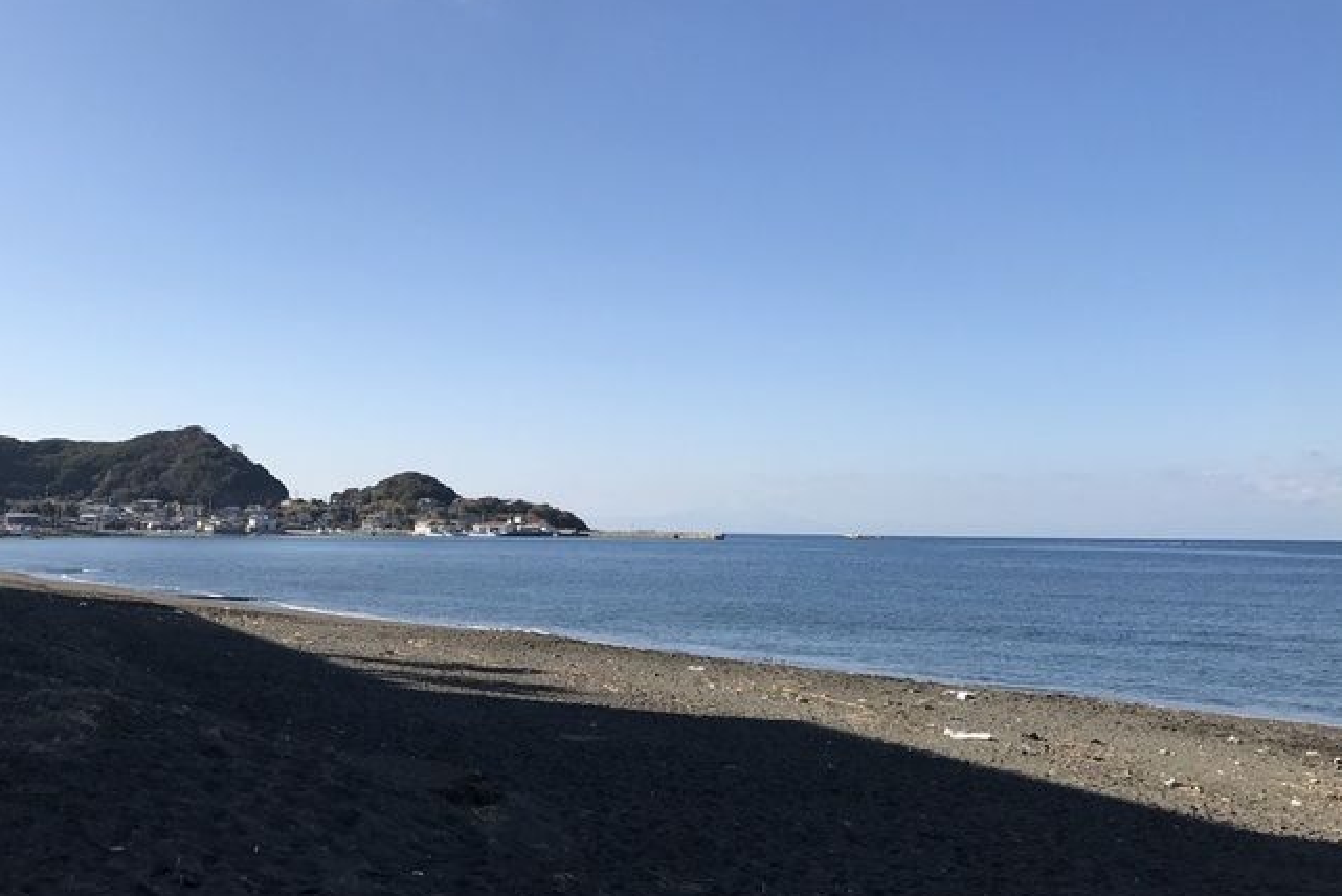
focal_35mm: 37
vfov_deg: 35.9
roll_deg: -0.7
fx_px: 1380
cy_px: 393
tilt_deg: +5.6
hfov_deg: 51.8
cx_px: 614
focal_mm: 3.99
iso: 20
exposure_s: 1/2740
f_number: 1.8
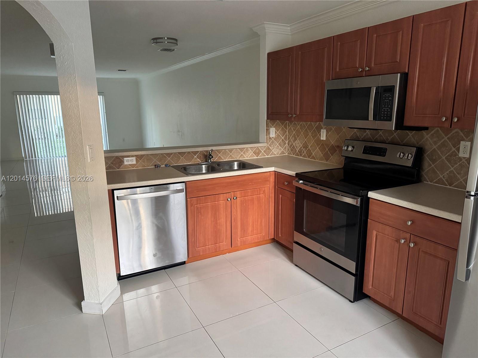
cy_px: 179
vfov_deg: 56.8
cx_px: 239
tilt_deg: -12.4
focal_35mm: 24
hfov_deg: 71.6
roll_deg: +0.3
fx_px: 331
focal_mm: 6.76
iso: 800
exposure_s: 1/50
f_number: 1.78
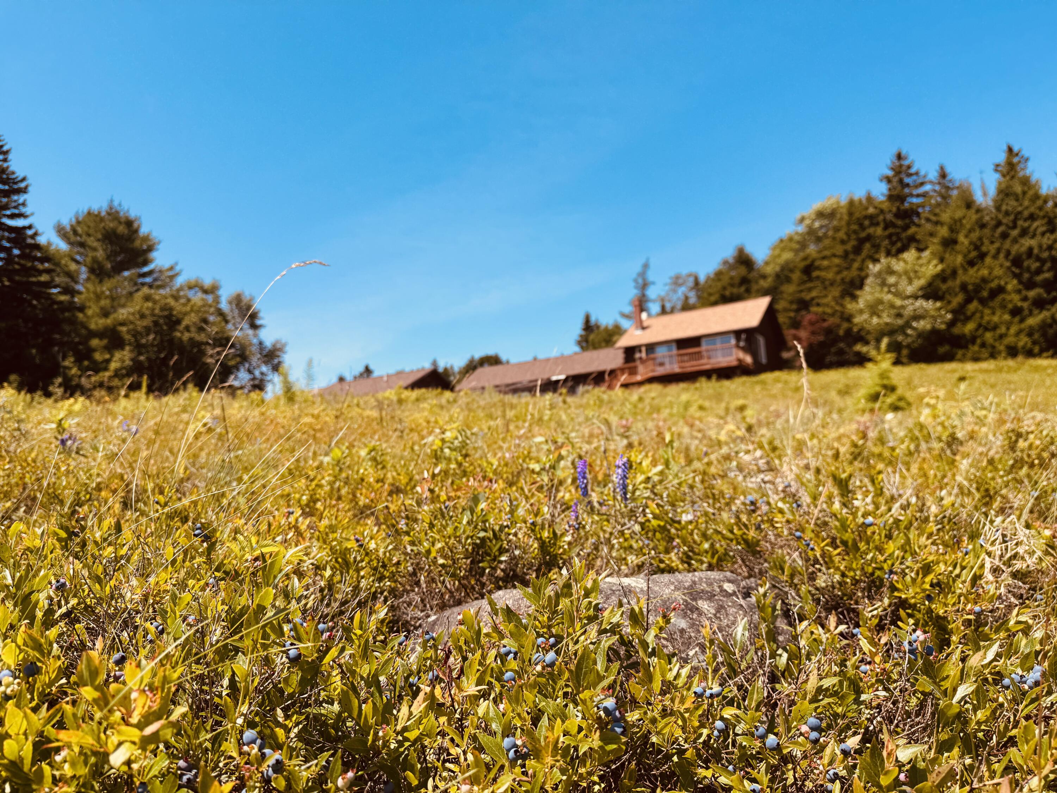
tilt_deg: +7.8
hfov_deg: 71.6
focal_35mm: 24
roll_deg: +2.5
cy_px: 396
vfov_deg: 56.8
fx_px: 733
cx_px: 528
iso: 80
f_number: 1.78
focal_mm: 6.76
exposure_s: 1/2415
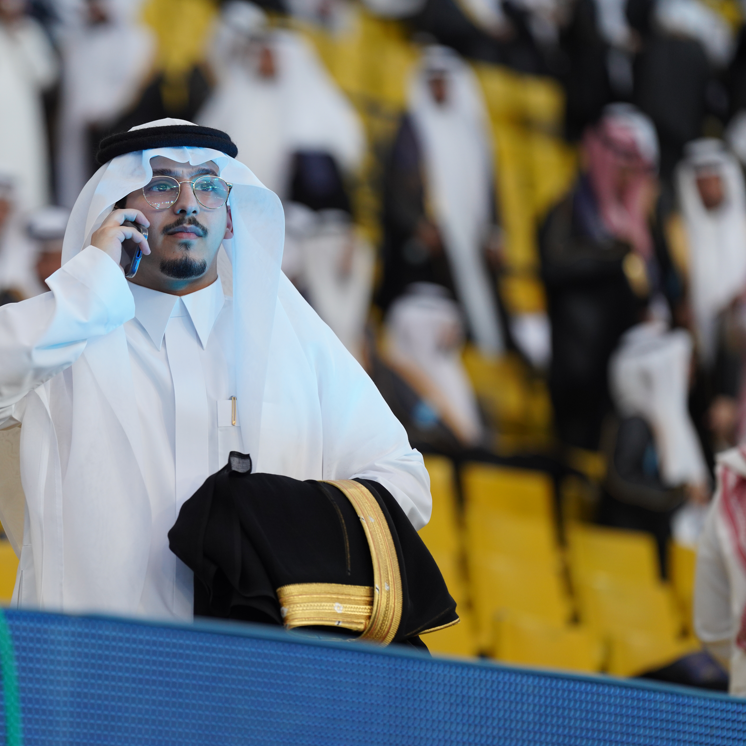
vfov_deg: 7.8
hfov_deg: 7.8
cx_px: 238
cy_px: 372
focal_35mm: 224
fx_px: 5462
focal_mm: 175
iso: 500
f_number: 3.2
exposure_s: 1/125
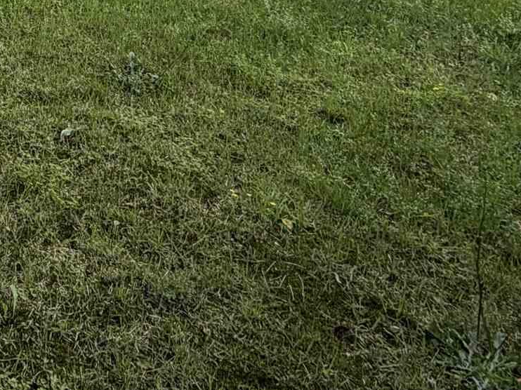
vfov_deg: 20.3
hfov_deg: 28.5
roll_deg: +0.2
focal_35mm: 58
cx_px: -117
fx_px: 873
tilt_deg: -8.0
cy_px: -251
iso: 32
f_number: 2.2
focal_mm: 2.22
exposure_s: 1/770
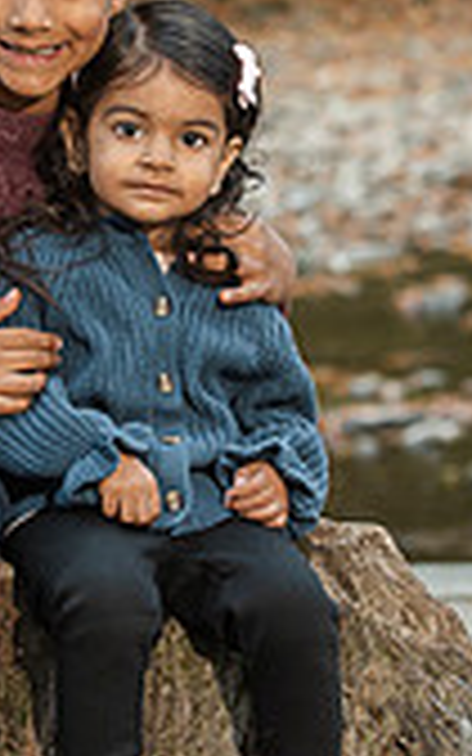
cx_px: 134
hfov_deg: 5.1
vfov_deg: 8.1
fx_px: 5310
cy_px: 348
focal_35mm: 258
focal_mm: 70
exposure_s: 1/125
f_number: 4
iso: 500
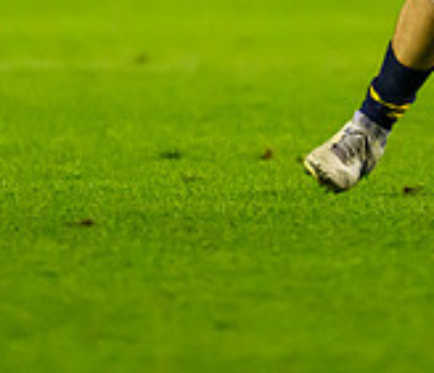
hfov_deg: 0.7
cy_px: -167
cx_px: 432
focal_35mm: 2540
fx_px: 33598
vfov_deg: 0.6
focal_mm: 560
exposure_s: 1/1250
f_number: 4
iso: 8000
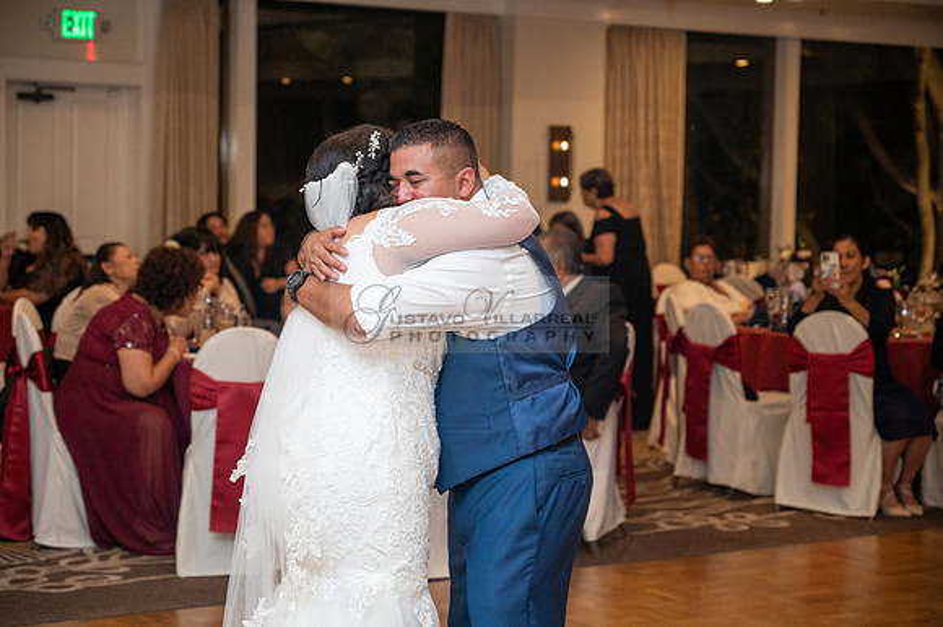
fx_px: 1832
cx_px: 472
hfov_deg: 28.9
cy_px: 314
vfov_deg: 19.4
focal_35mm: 70
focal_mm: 70
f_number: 4
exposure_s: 1/160
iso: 2500
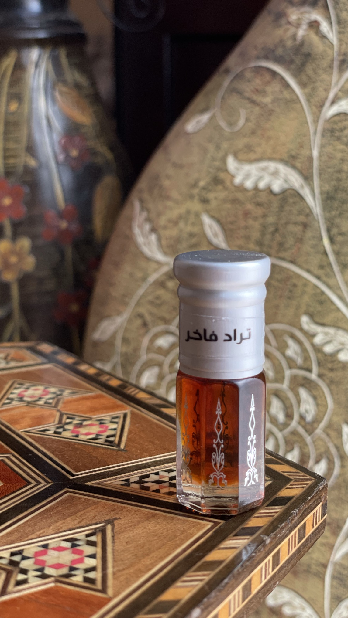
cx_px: 216
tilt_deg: -11.0
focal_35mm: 57
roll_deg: -0.3
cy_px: 309
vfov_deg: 36.6
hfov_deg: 21.0
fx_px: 935
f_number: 2
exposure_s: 1/122
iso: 64
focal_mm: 6
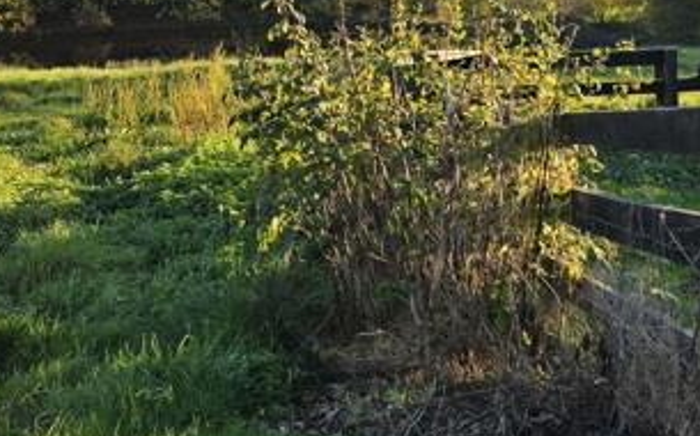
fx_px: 1220
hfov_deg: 32.0
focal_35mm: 64
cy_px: -5
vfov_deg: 19.6
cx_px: 337
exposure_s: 1/354
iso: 12
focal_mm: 6.3
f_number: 1.7
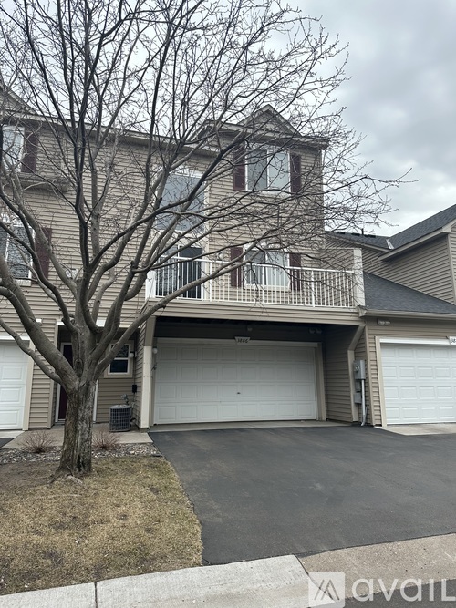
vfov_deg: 71.6
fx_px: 422
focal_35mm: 24
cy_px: 304
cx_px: 228
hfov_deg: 56.8
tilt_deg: +12.1
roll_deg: -0.2
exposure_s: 1/2591
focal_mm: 6.86
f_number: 1.78
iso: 80
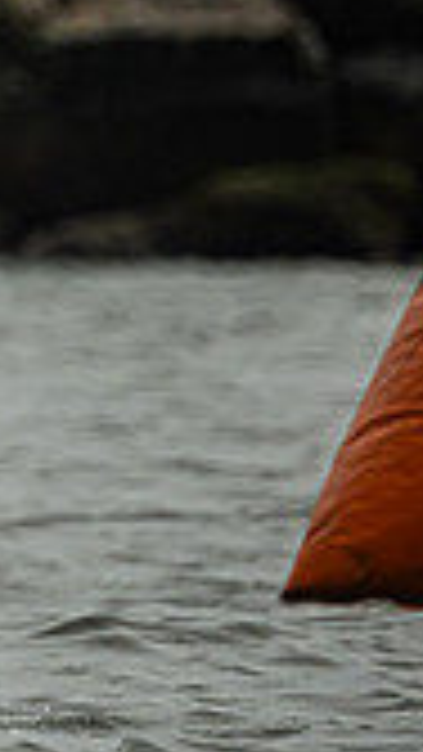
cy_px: 9
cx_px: -985
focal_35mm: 1652
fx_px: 32924
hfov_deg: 0.7
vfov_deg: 1.3
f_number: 5.6
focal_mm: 400
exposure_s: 1/5000
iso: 320
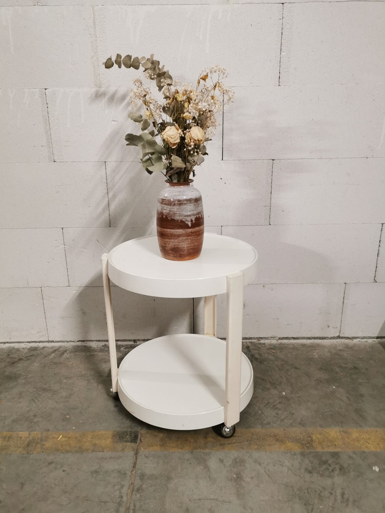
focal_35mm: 27
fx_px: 400
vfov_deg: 65.3
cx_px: 192
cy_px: 256
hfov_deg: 51.4
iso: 320
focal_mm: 5.58
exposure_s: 1/33.3
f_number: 1.8
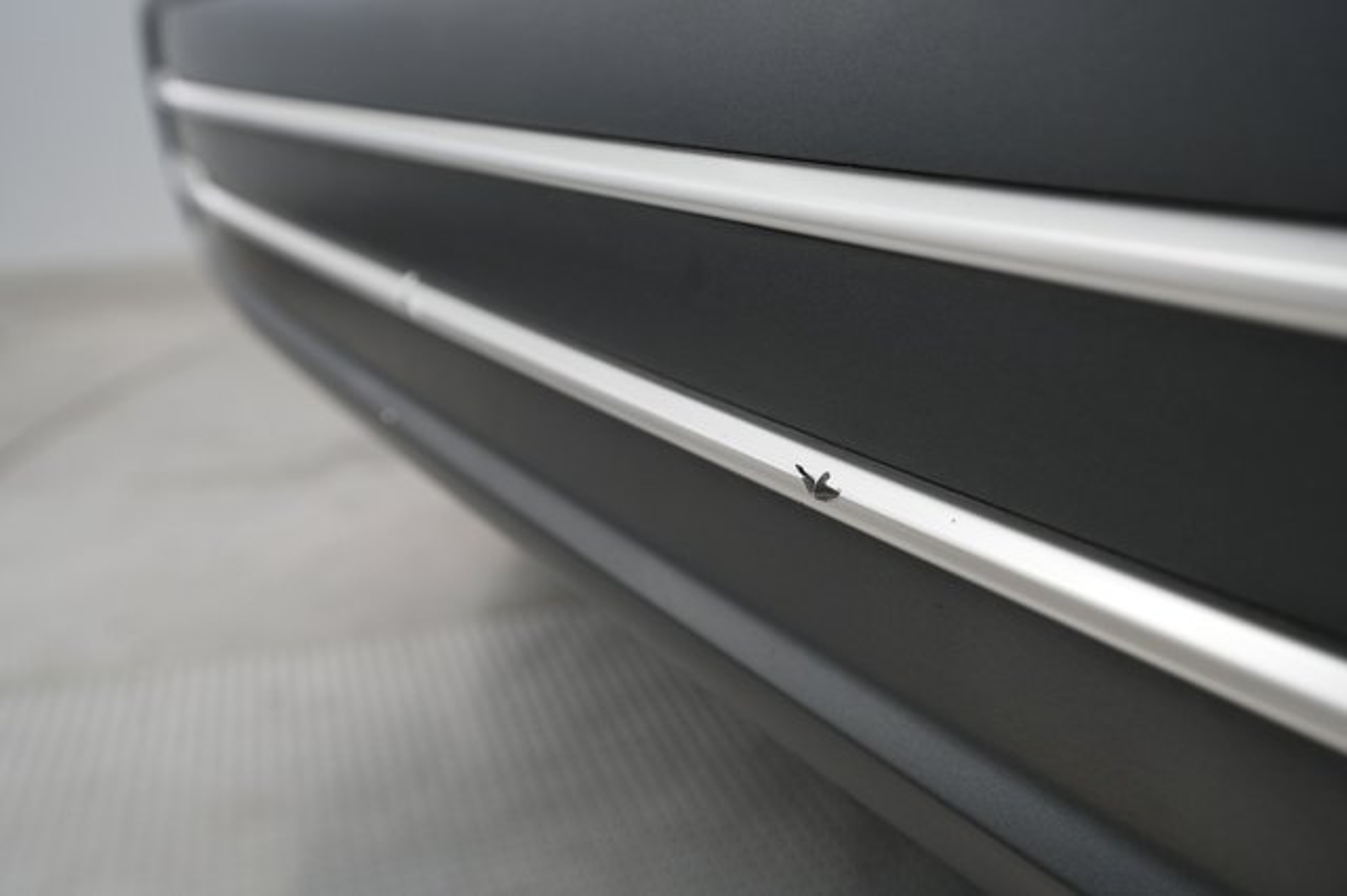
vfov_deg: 46.4
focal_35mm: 28
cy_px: 448
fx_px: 1047
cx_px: 674
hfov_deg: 65.5
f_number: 5
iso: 1600
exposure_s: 1/100
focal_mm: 28
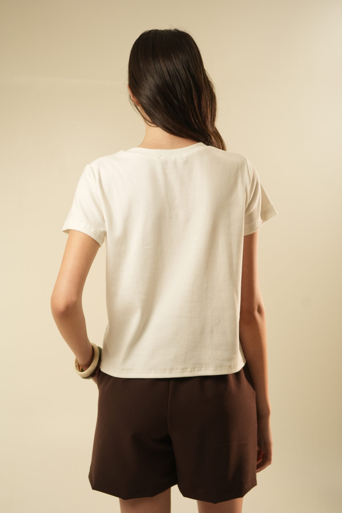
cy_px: 256
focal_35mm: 50
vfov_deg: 39.6
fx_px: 712
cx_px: 171
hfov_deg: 27.0
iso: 500
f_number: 3.5
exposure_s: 1/125
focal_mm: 50
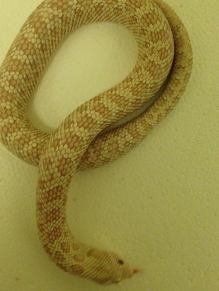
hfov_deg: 30.9
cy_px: 148
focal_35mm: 47
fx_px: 396
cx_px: 95
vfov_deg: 40.4
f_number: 2.4
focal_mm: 4.28
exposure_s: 1/17
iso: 400
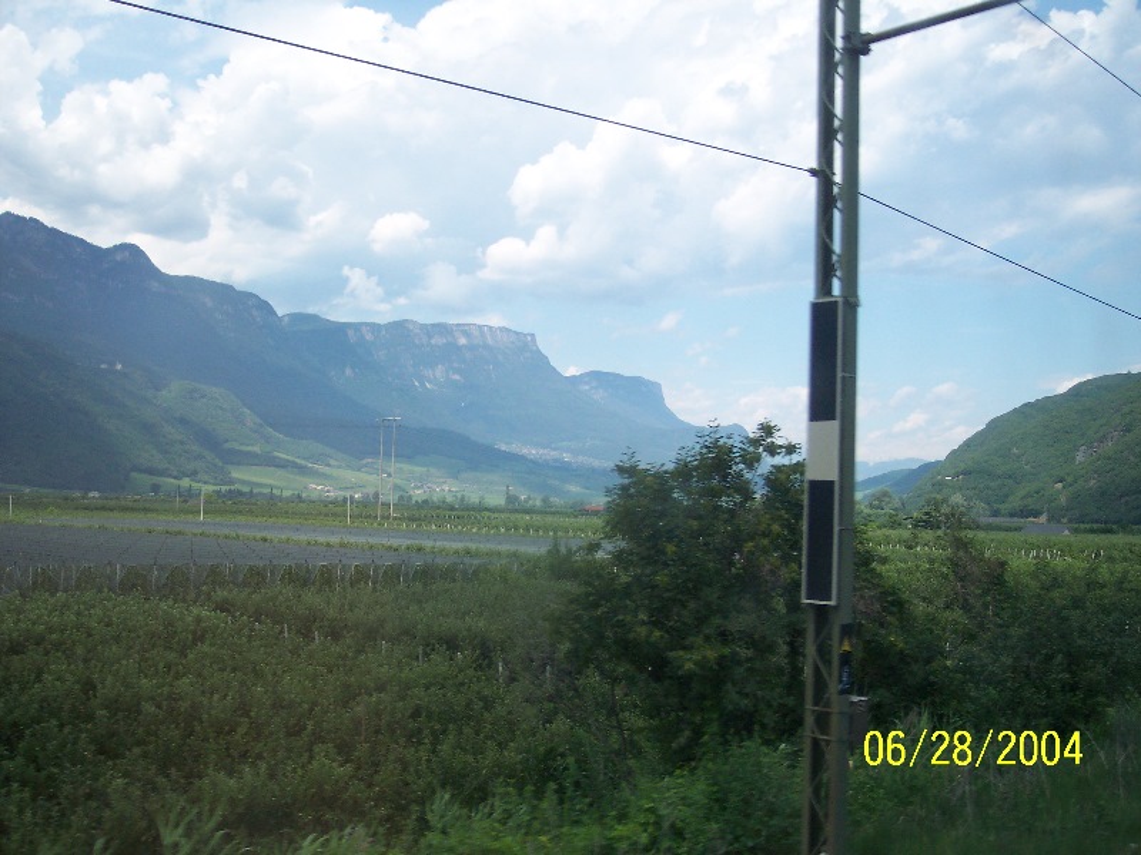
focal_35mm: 38
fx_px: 1253
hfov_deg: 49.0
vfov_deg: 37.7
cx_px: 570
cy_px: 428
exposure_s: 1/700
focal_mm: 8
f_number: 2.8
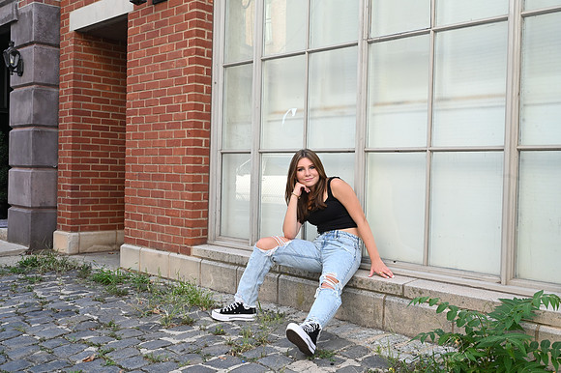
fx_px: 592
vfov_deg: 35.0
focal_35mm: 38
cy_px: 186
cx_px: 280
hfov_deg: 50.7
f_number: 10
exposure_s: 1/80
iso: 500
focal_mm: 38
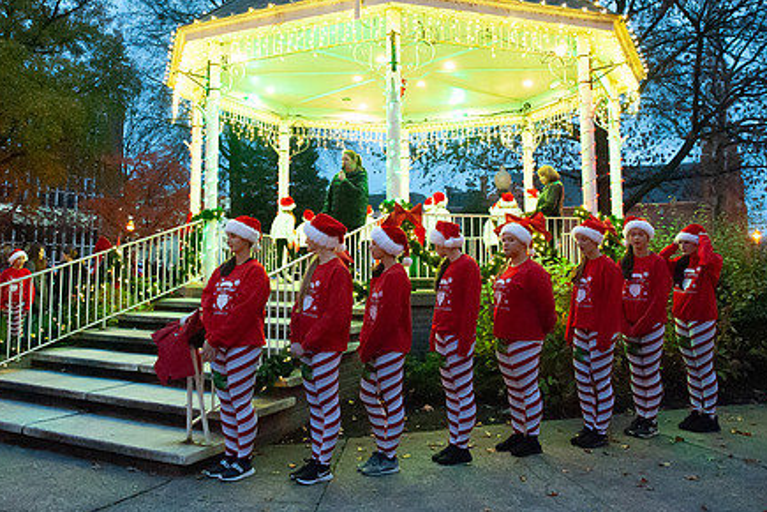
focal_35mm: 32
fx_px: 682
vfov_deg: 40.7
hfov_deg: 58.5
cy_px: 178
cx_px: 330
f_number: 4.5
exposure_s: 1/160
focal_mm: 24
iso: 6400
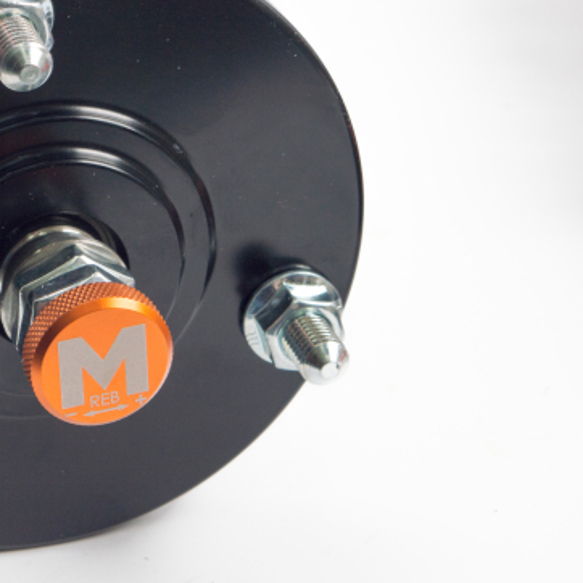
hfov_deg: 11.2
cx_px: 52
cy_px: 203
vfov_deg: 11.3
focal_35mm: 155
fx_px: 2952
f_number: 9
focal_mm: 55
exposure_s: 1/15
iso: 100
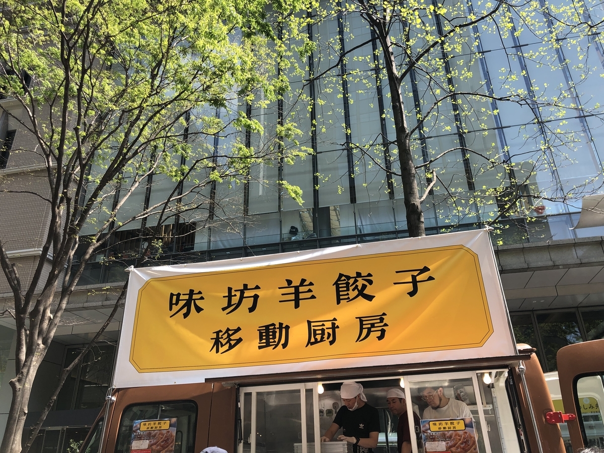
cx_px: 302
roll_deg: +2.6
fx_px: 489
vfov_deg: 49.7
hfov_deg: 63.4
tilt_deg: +26.5
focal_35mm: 28
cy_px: 226
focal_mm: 4
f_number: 1.8
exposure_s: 1/522
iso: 20
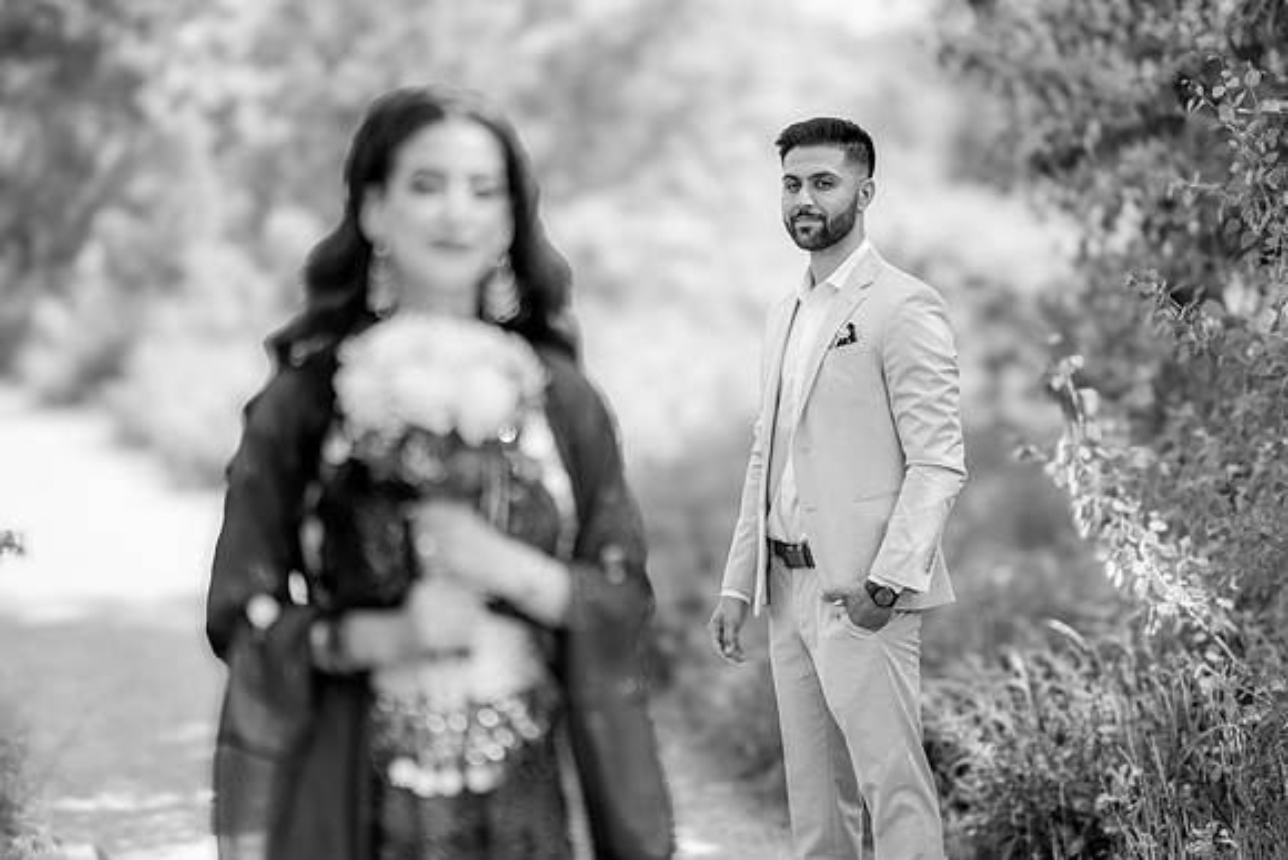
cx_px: 644
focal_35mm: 85
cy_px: 430
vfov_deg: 16.1
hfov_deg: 23.9
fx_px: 3042
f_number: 1.4
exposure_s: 1/1250
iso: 100
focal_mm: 85
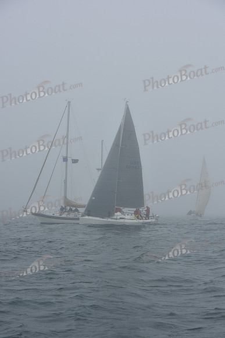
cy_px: 169
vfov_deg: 28.8
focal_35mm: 70
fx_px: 656
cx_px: 112
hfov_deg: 19.5
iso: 250
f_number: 8
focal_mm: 70
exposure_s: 1/800
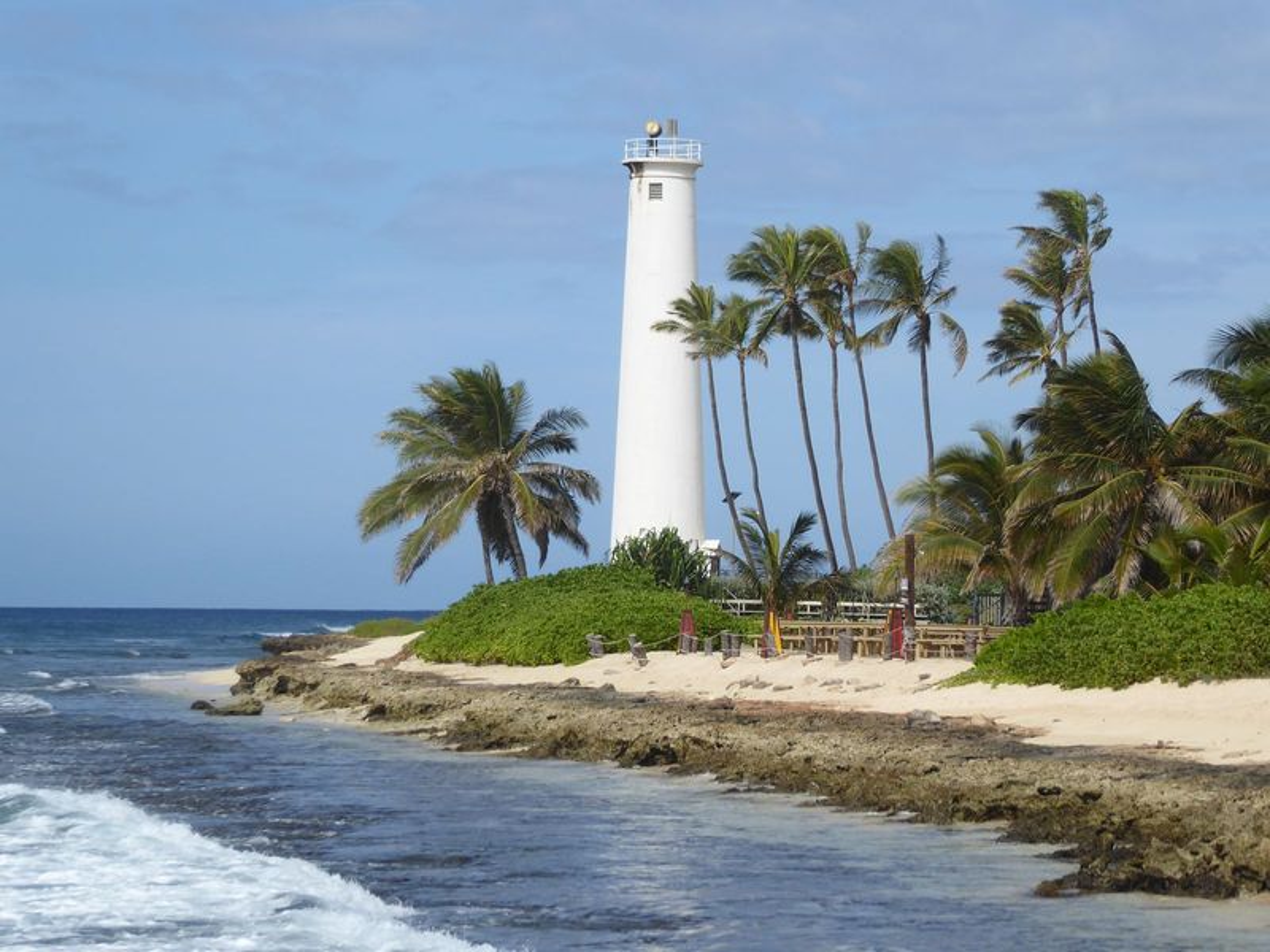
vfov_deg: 9.9
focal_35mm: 150
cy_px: 476
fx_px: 5503
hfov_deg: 13.2
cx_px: 635
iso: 80
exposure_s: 1/500
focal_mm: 24.2
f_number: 5.3
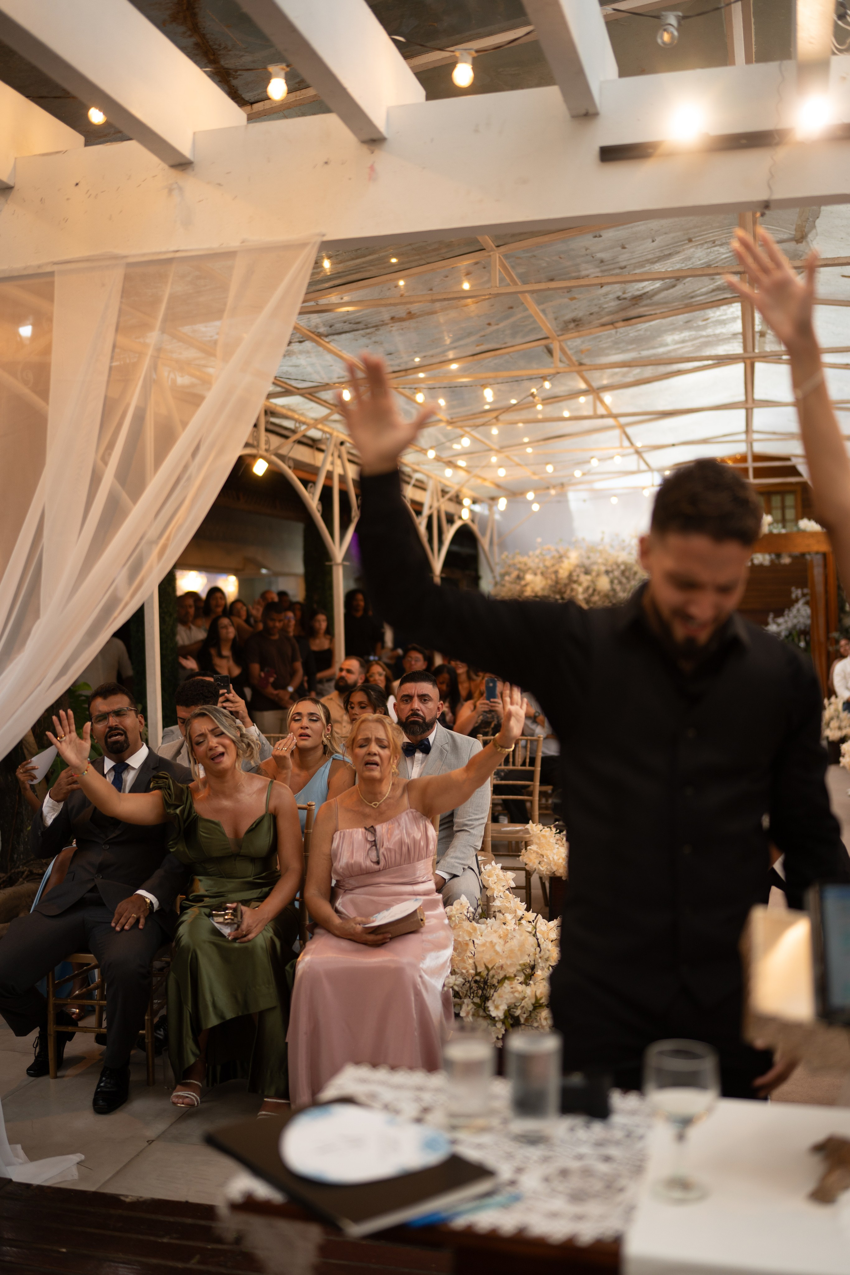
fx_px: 1239
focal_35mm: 35
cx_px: 425
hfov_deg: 37.9
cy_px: 638
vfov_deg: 54.4
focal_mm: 35
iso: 250
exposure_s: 1/250
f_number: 1.3
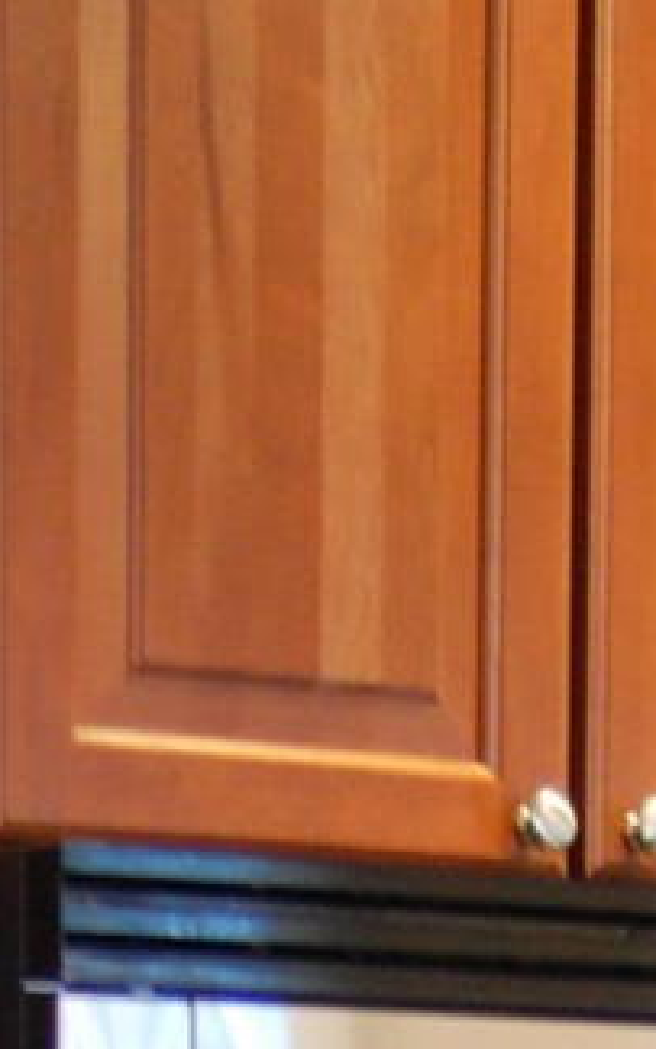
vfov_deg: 9.2
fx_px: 5924
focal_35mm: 207
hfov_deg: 6.3
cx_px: 435
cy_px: 2427
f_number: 3.8
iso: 800
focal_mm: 22
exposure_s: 1/15
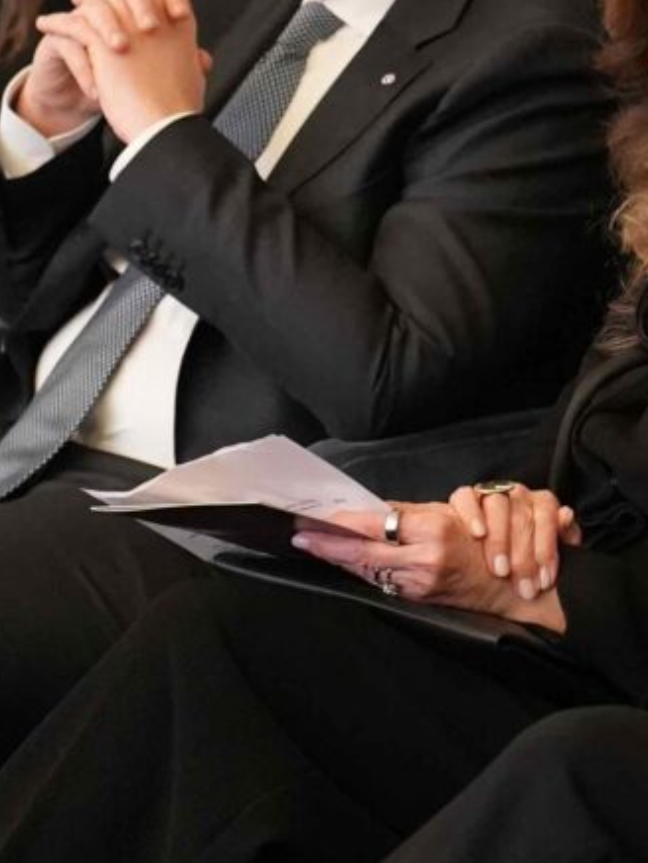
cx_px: 209
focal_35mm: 197
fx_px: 4915
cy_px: 228
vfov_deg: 10.0
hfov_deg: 7.5
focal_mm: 35
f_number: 2
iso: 4000
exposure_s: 1/30
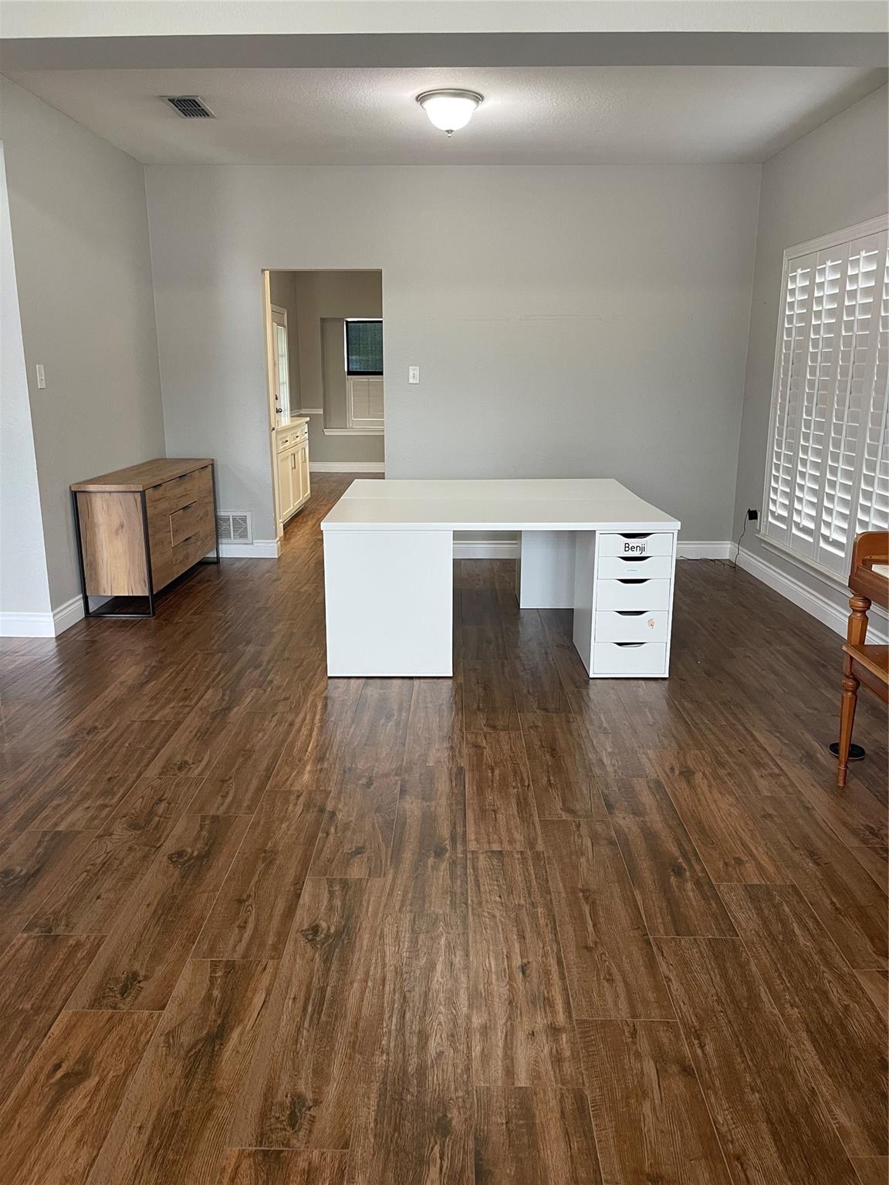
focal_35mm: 25
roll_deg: -0.5
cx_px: 444
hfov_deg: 54.9
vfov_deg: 69.4
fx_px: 856
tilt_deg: -13.0
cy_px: 592
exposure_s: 1/60
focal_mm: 5.1
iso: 160
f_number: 1.6
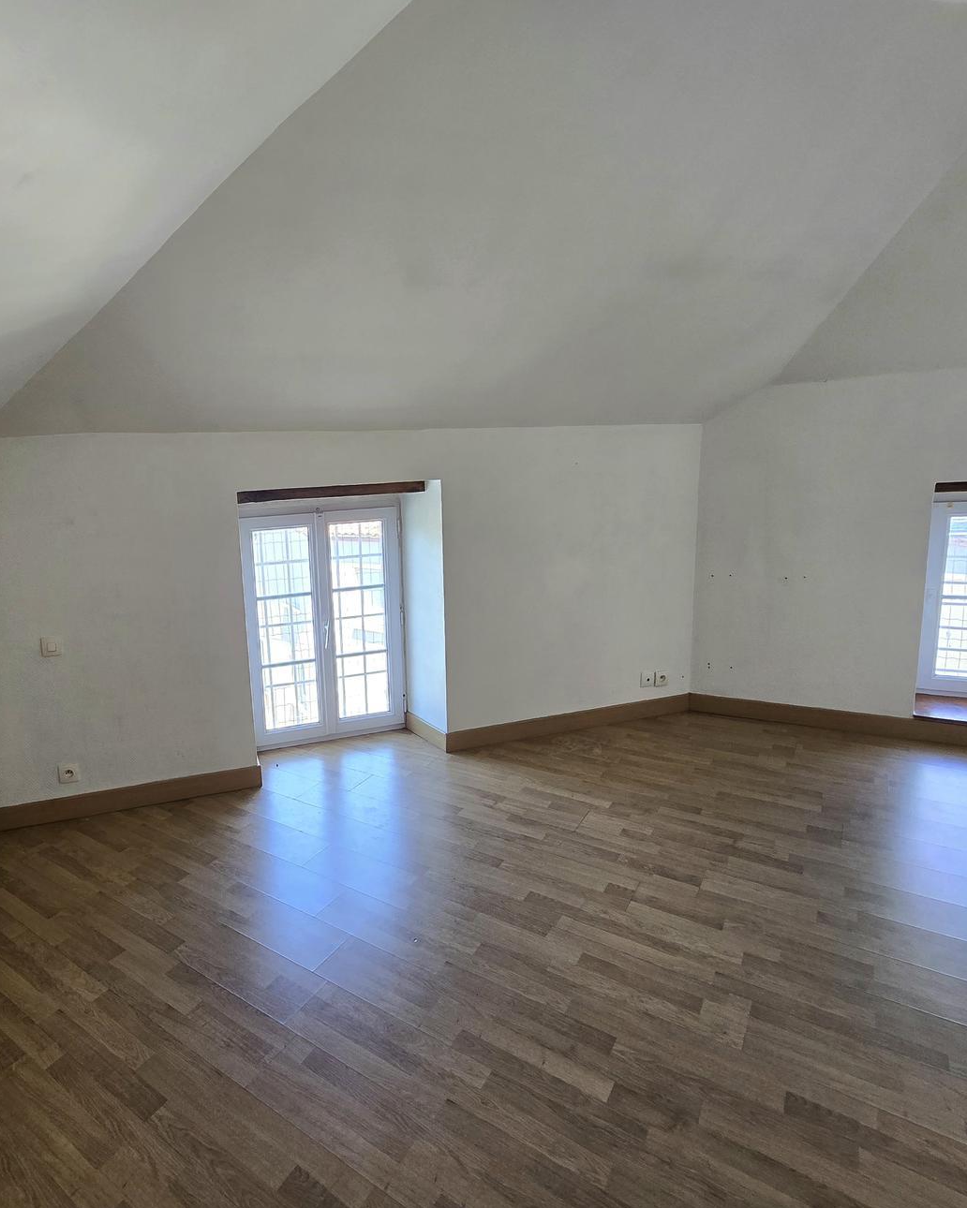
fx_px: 608
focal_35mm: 17
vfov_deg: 89.6
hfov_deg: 74.2
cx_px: 309
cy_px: 606
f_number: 2.2
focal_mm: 2.2
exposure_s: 1/50.3
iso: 100
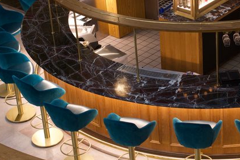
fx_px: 639
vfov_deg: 14.1
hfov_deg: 21.2
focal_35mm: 96
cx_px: 159
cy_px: 32
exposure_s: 1/125
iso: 1600
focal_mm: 50
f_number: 2.8
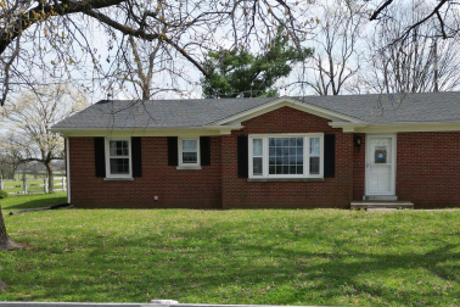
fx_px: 562
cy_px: 227
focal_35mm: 44
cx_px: 260
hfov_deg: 44.4
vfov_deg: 30.1
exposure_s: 1/2500
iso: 200
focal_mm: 6.72
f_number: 1.7
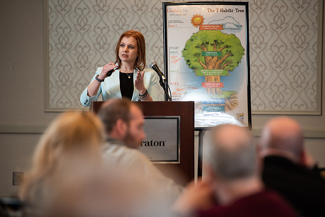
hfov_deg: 10.3
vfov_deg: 6.9
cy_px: 108
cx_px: 162
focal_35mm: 200
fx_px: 1806
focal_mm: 200
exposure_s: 1/200
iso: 1000
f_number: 3.2
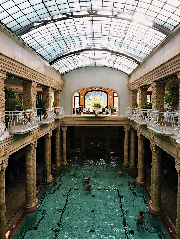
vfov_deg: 61.7
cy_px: 120
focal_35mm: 29
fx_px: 201
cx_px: 90
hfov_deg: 48.2
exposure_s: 1/102
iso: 25
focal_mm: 4.15
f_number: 2.2
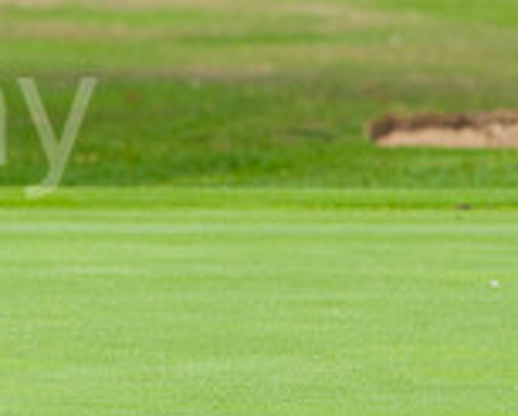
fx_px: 10952
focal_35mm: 713
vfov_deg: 2.2
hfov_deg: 2.7
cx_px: -293
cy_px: -67
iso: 400
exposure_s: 1/1000
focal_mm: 160
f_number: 5
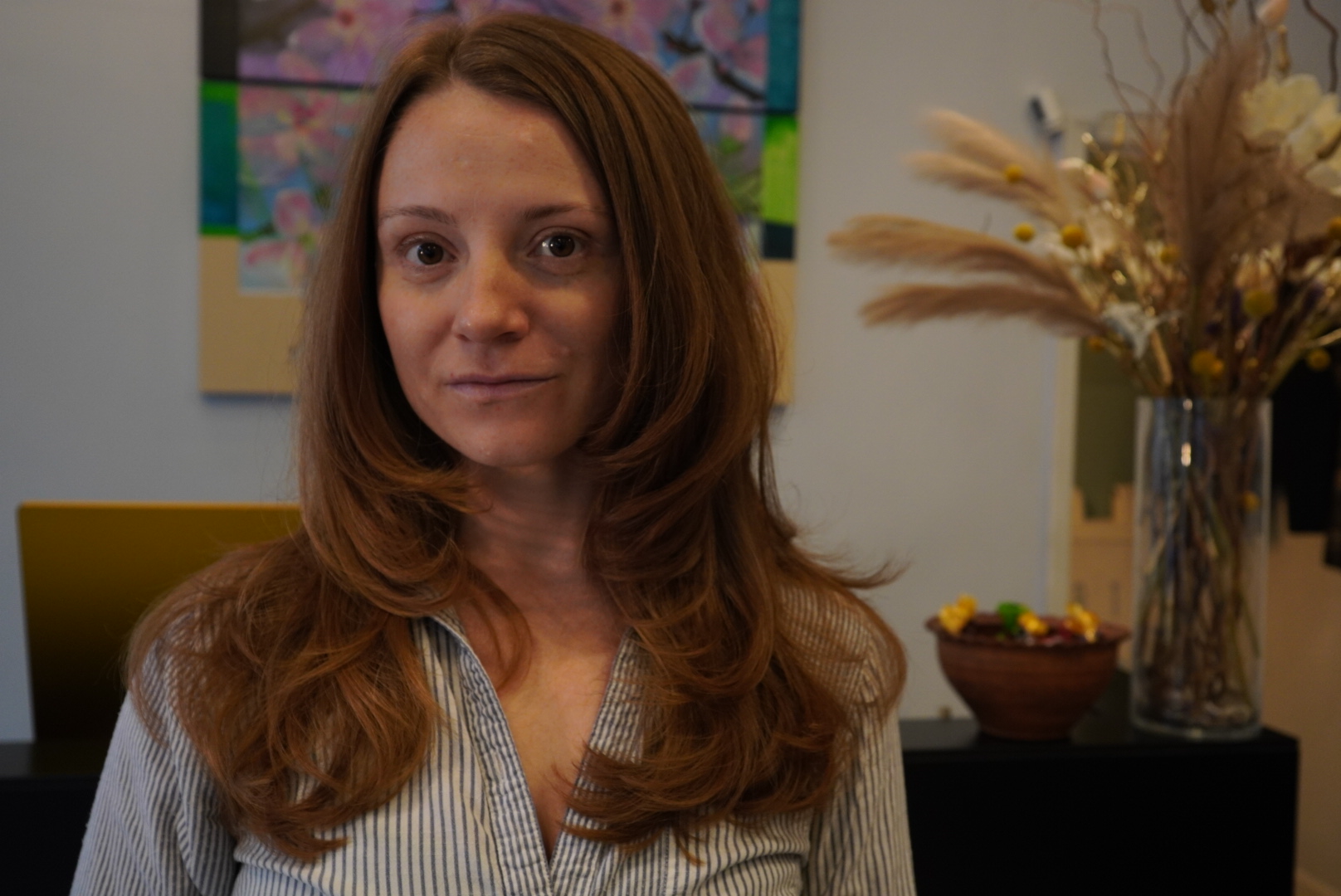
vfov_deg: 36.9
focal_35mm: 36
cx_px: 670
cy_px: 448
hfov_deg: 53.1
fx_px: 1342
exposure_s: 1/125
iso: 800
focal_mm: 24
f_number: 4
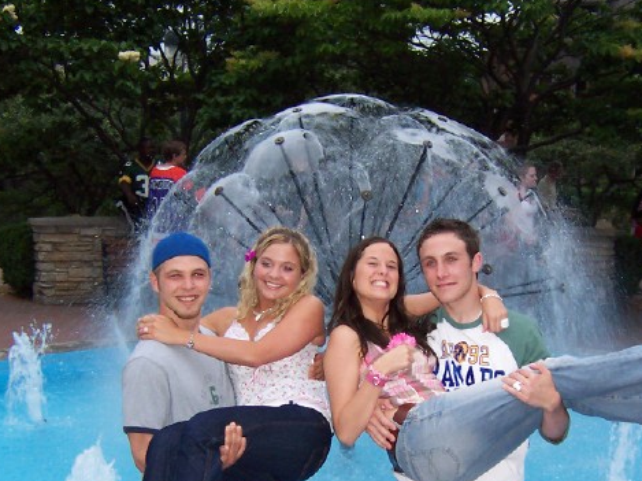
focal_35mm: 59
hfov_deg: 32.6
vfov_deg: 24.5
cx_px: 398
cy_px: 370
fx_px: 1093
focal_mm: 5.6
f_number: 2.8
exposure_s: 1/60
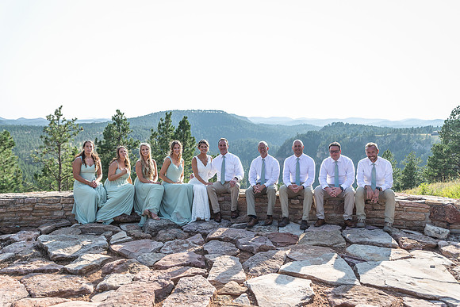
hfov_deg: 60.3
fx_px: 396
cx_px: 230
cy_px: 154
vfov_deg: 42.3
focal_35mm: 31
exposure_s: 1/400
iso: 125
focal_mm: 31
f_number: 3.5
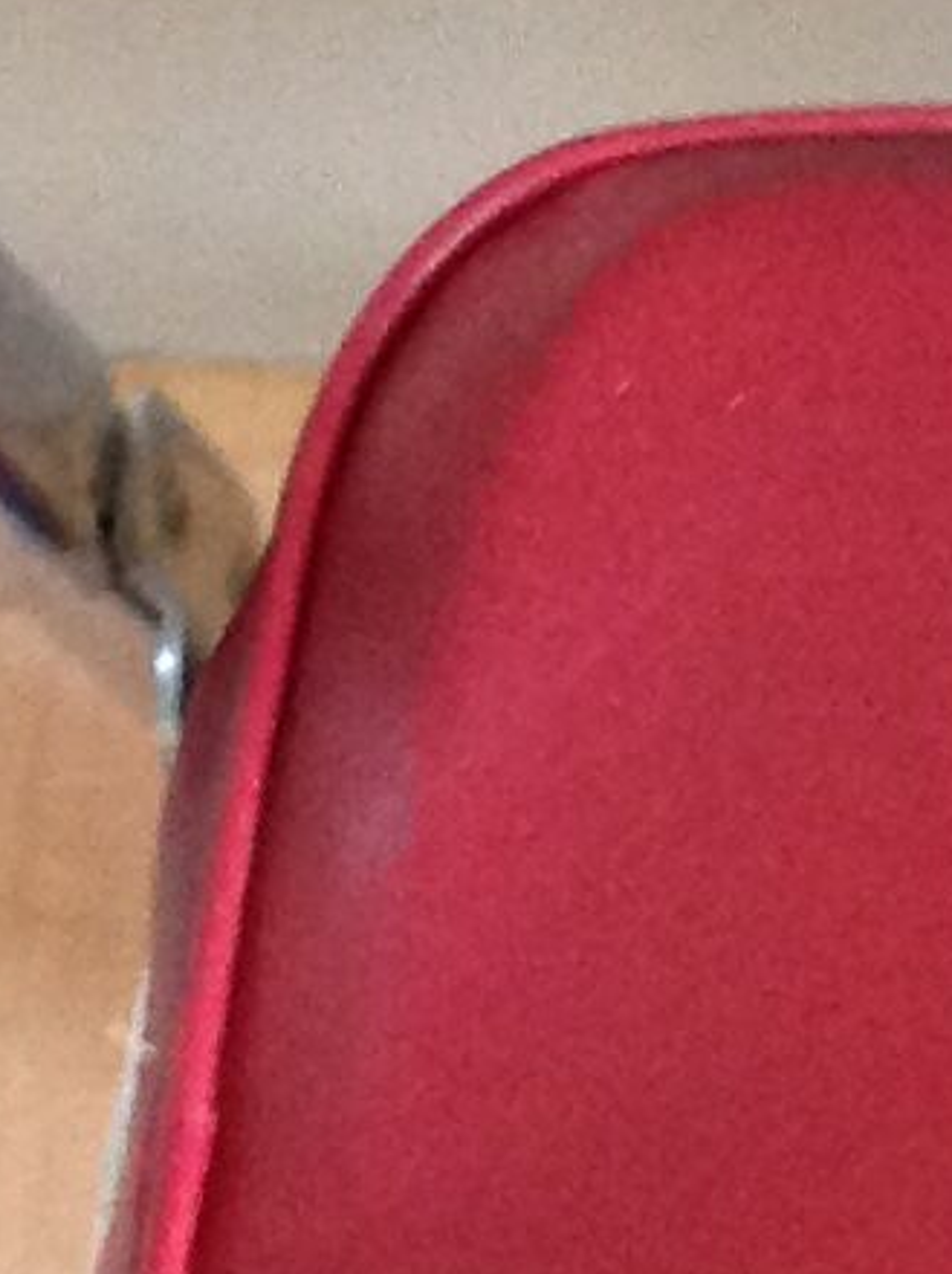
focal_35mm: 206
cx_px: 1985
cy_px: 1123
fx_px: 7569
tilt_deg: -62.5
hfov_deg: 6.9
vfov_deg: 9.6
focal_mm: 4.28
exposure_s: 1/15
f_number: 2.4
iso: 320
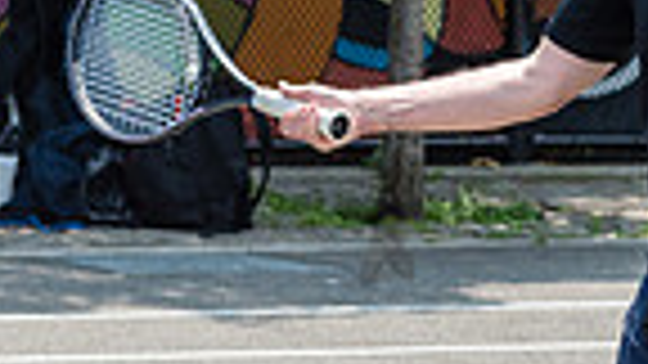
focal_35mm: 350
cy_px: 35
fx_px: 6014
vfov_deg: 3.5
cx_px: 683
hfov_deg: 6.1
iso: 200
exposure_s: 1/1000
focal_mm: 62
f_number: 4.5
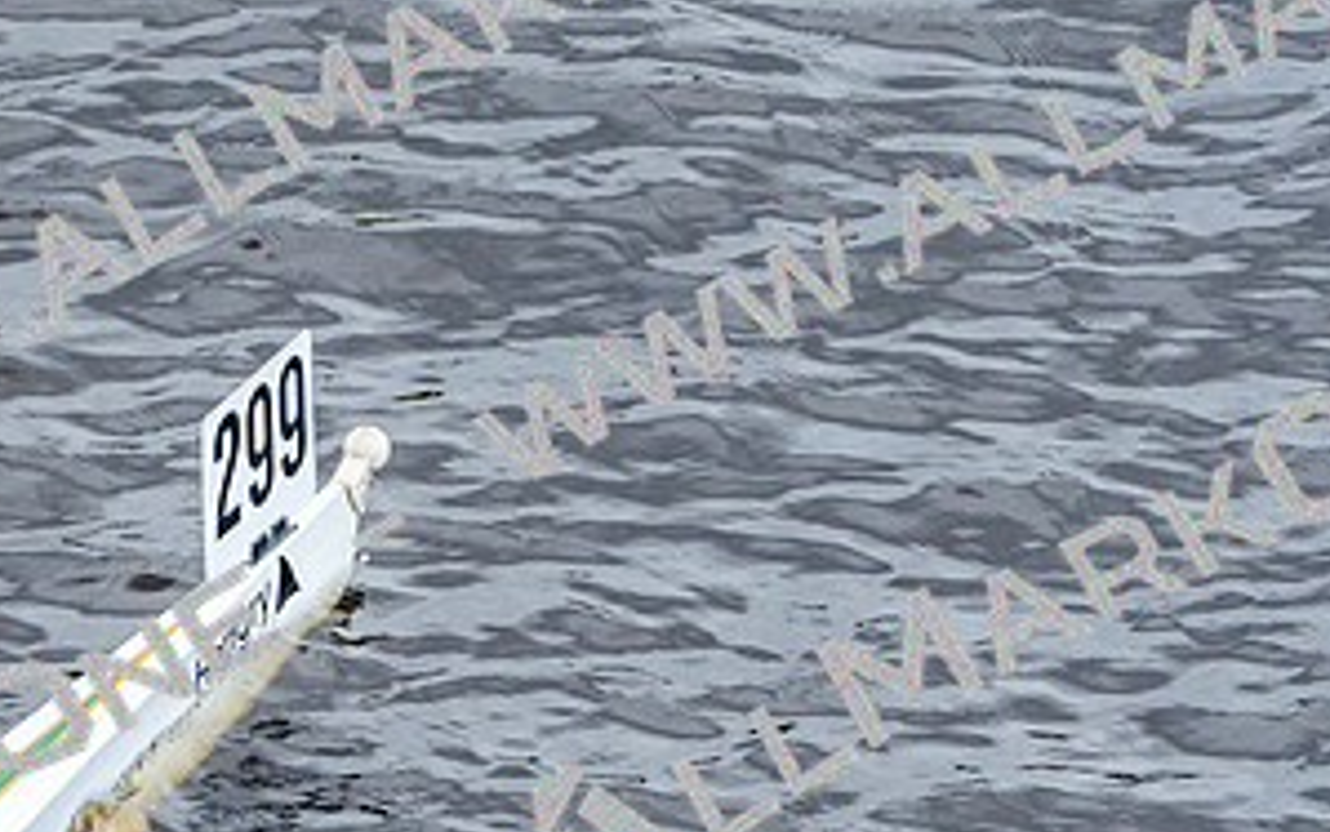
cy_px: 554
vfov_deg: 1.6
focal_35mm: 835
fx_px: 30272
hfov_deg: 2.5
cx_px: 151
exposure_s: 1/1250
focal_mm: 422
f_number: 6.3
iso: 3200
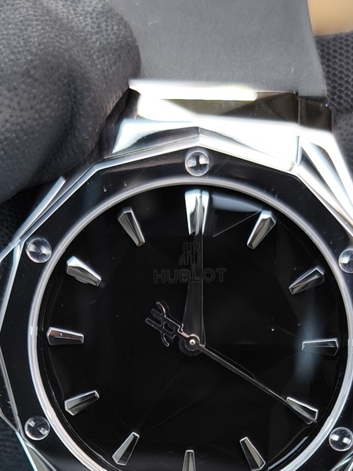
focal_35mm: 82
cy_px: 491
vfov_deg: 22.7
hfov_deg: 18.0
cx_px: 217
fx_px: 1114
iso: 80
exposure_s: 1/115
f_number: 1.9
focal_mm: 6.92
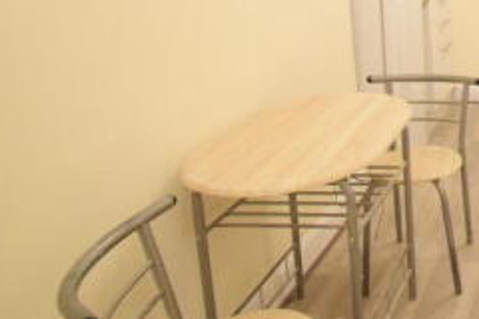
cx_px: 562
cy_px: 19
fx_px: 545
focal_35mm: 41
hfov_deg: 37.2
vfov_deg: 30.8
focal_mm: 10
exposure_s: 1/60
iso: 3600
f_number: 4.5
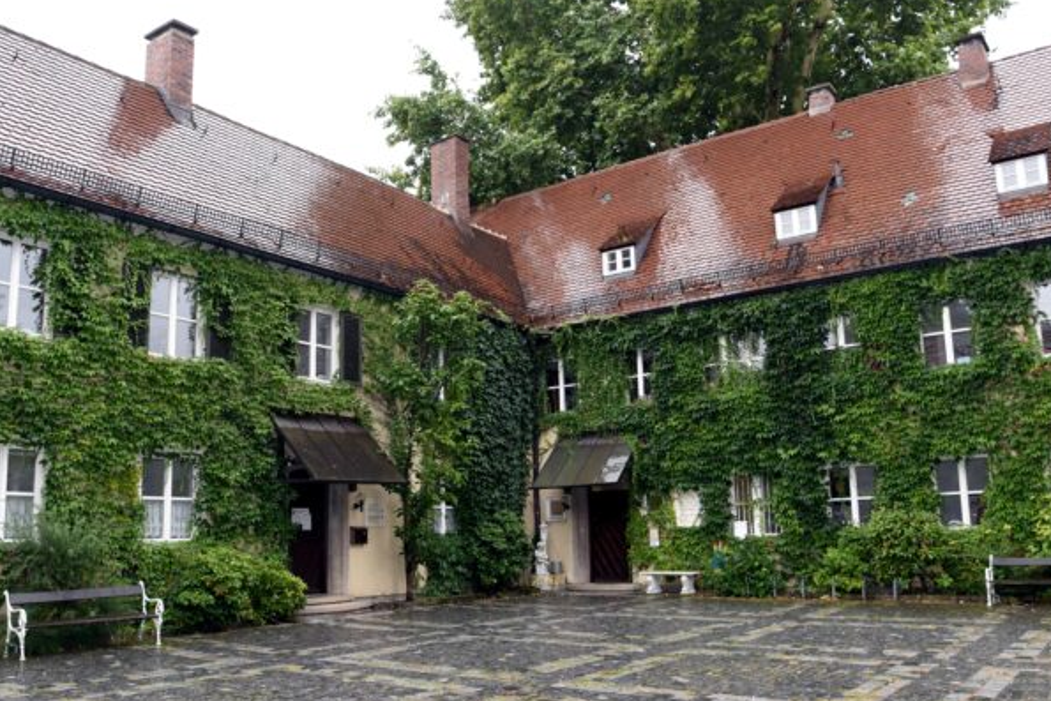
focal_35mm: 31
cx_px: 505
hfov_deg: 60.3
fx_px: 905
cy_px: 400
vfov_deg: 42.2
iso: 720
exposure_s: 1/200
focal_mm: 24
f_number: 5.6
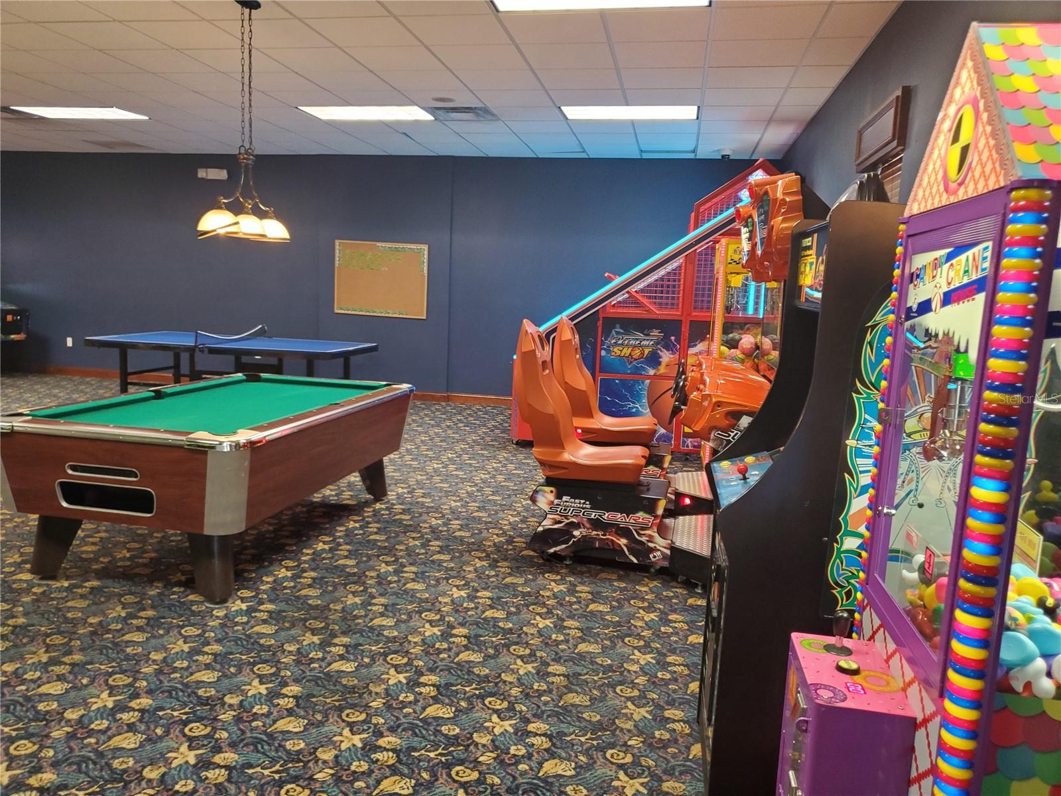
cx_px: 530
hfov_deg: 67.3
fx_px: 797
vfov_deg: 53.1
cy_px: 398
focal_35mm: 26
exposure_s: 1/39
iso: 250
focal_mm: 4.3
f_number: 1.5
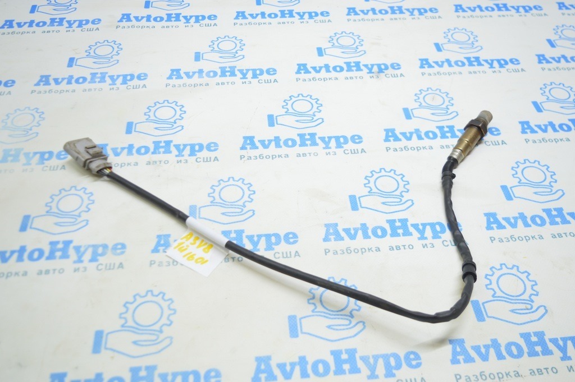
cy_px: 191
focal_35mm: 36
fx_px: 575
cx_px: 288
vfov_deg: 36.8
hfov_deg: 53.2
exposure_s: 1/40
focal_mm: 24
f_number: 4
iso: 400
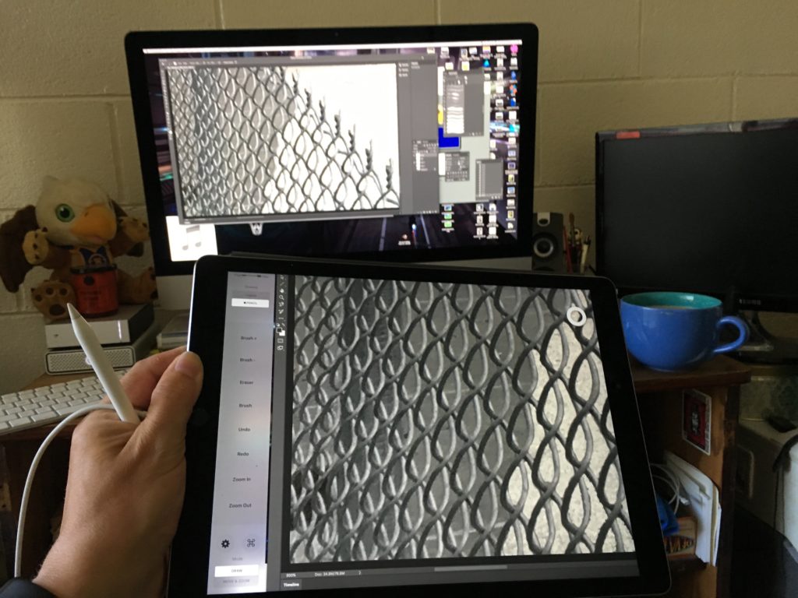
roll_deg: +3.2
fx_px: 669
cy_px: 299
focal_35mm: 29
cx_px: 399
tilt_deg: -14.6
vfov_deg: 48.2
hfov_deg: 61.7
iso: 125
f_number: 2.2
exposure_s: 1/30
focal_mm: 4.15
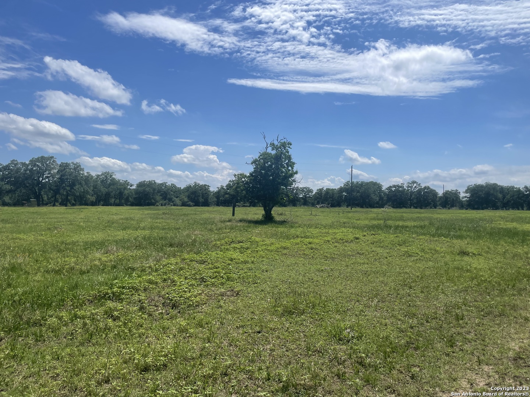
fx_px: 398
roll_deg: +0.1
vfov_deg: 53.1
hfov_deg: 67.3
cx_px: 265
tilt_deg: +2.1
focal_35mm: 26
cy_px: 198
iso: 32
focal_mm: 4.2
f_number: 1.6
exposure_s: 1/6494
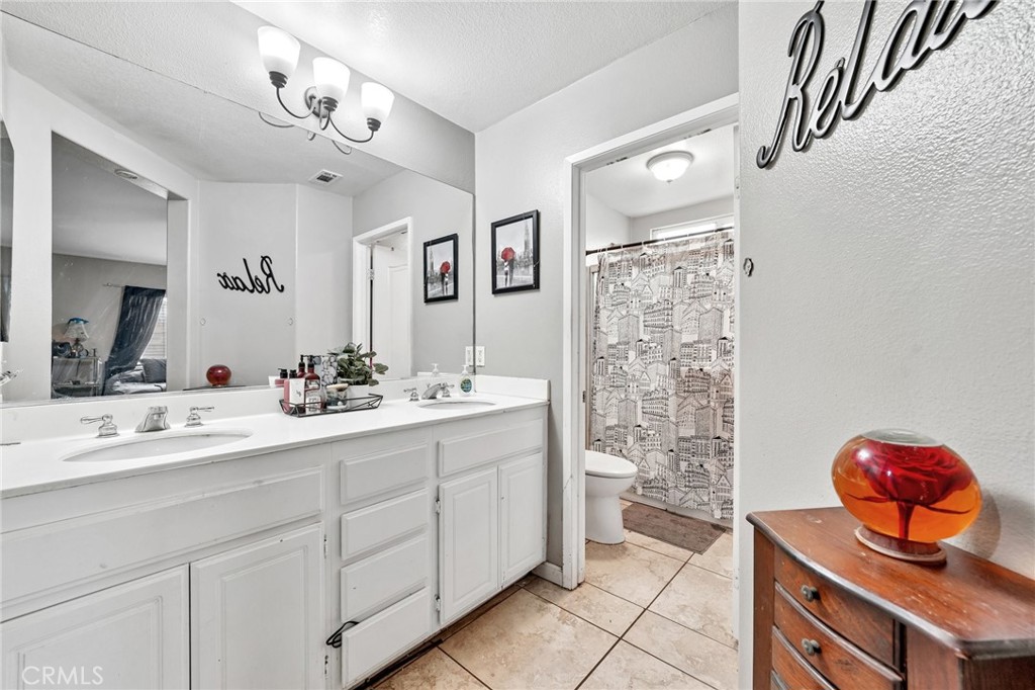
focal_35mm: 14
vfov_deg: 81.2
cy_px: 345
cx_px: 518
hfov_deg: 104.3
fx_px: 402
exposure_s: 1/10
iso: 400
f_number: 8
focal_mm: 14
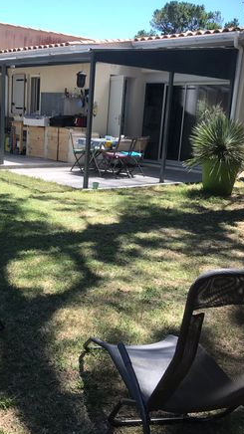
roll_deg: -2.4
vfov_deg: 48.4
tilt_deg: -11.5
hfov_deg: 28.0
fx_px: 483
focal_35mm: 42
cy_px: 215
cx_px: 68
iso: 20
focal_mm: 3.99
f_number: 1.8
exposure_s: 1/669
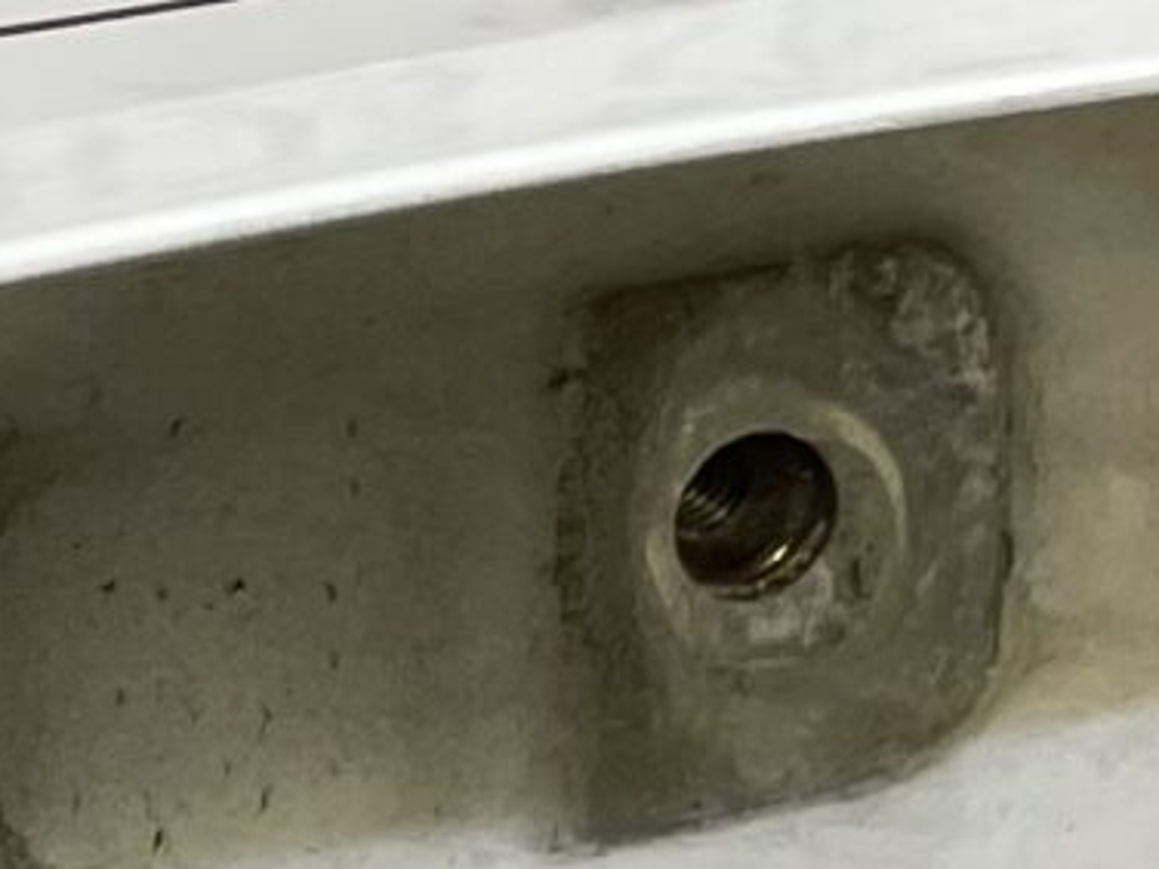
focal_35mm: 177
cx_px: -848
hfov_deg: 10.6
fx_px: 5926
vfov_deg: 8.2
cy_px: -351
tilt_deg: -65.0
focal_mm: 4.2
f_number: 1.6
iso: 80
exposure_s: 1/100
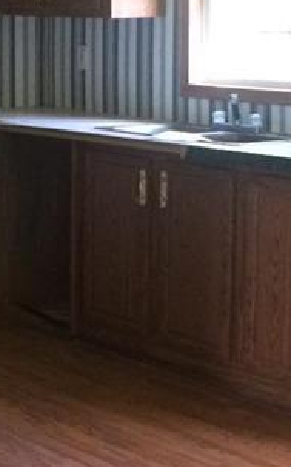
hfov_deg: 12.4
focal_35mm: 104
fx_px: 1322
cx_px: -17
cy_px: 129
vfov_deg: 19.9
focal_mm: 4.15
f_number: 2.2
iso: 250
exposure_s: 1/30
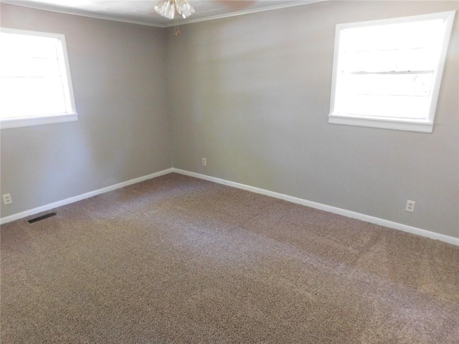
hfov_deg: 73.9
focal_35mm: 23
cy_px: 172
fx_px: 305
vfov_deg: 58.9
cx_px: 230
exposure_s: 1/20
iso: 400
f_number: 3
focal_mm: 4
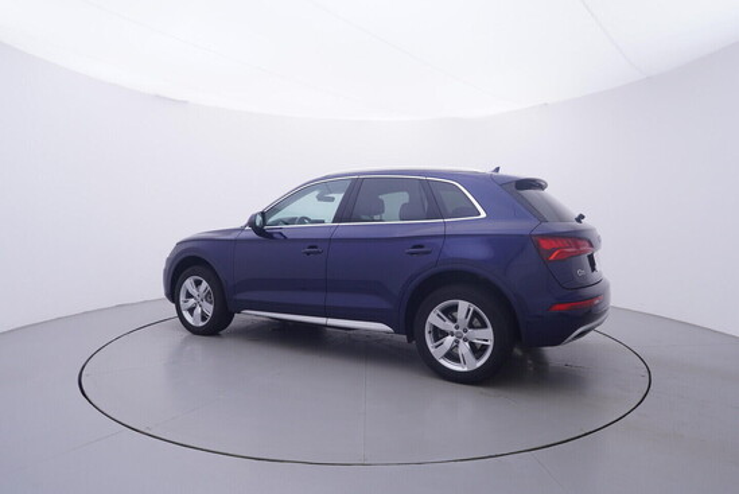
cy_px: 247
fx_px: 462
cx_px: 370
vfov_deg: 56.2
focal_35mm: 22
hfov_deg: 77.3
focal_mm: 15
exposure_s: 1/80
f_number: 5
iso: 200
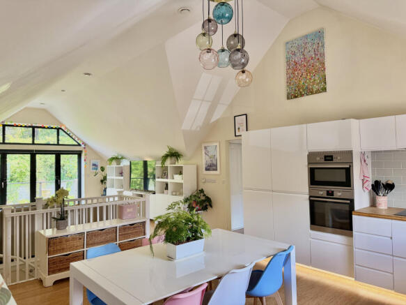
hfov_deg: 71.6
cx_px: 203
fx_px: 281
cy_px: 152
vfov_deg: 56.8
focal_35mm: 24
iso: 125
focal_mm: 6.76
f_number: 1.78
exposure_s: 1/100
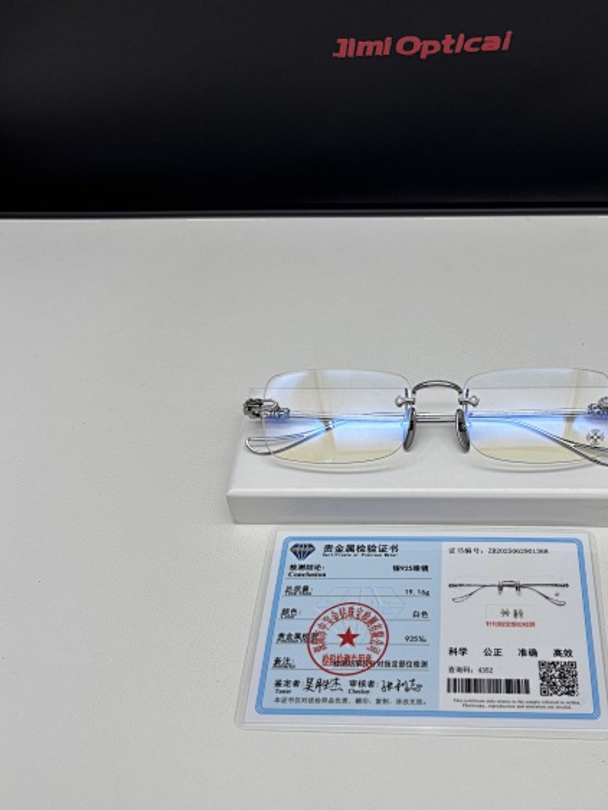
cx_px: 421
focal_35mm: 37
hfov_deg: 38.1
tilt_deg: -50.1
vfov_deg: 49.9
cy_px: 467
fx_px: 866
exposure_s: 1/151
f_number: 1.6
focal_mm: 5.96
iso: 40
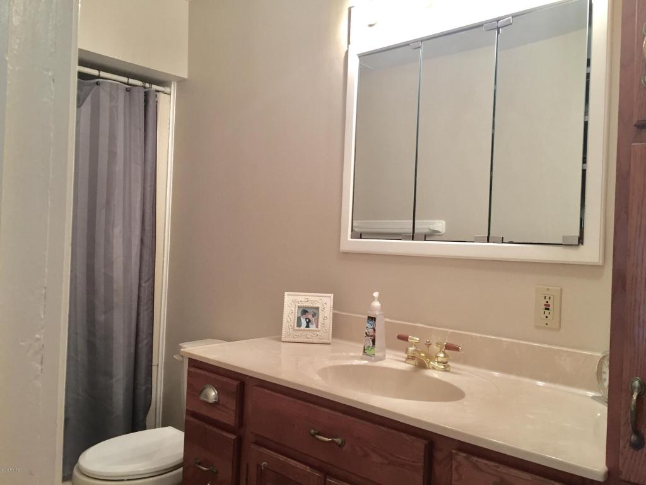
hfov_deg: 61.7
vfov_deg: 48.2
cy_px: 242
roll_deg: -2.3
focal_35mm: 29
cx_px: 323
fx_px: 541
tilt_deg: +0.2
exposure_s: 1/30
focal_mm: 4.15
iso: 100
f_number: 2.2
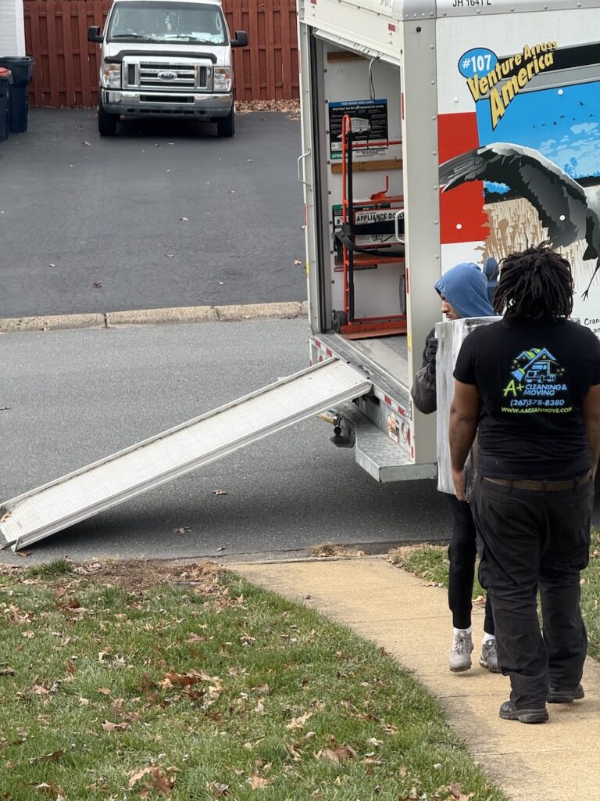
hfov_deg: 12.3
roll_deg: +1.6
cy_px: 400
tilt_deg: -9.2
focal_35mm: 120
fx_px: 2773
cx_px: 300
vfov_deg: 16.4
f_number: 2.8
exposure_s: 1/358
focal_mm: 15.66
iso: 50
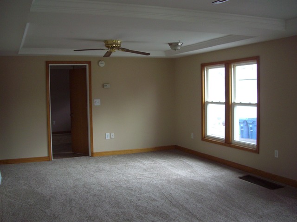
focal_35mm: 38
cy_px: 111
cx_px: 148
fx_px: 326
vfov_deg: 37.7
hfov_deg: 49.0
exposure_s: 1/125
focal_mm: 7.9
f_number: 2.8
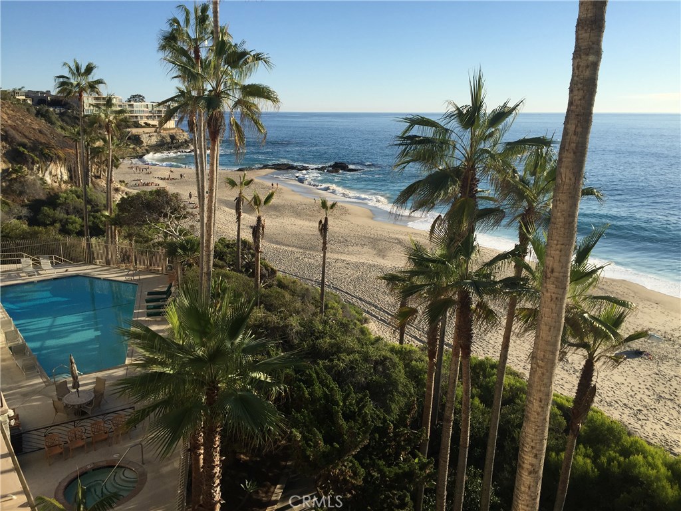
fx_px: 571
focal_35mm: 29
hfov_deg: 61.7
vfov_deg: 48.2
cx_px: 340
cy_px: 256
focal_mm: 4.15
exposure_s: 1/1980
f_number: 2.2
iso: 32
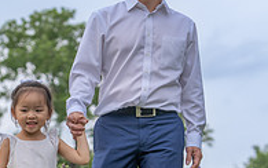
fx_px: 1563
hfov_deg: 9.7
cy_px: 140
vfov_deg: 6.1
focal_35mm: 214
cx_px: -25
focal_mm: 70
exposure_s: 1/1250
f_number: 3.2
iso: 400
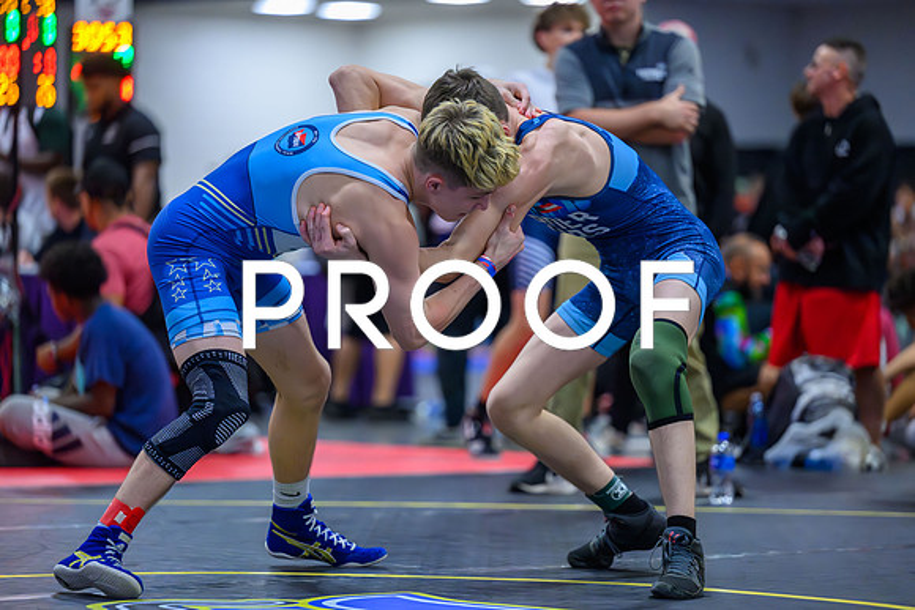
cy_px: 305
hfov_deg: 12.8
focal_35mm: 160
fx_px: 4067
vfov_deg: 8.6
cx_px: 458
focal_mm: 160
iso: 12800
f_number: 2.8
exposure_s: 1/800
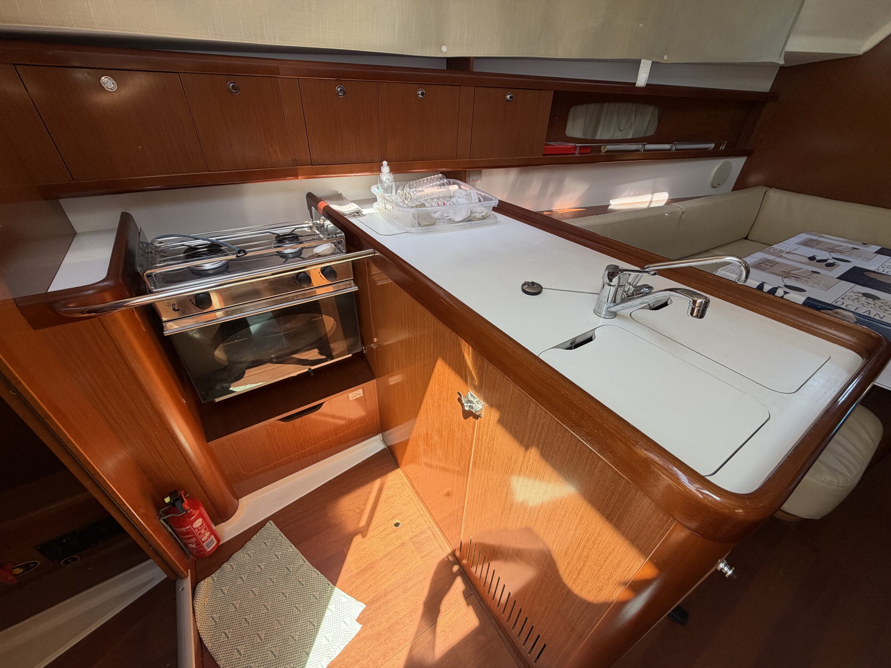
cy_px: 334
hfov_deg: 102.1
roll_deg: -1.9
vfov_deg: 85.7
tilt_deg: -32.4
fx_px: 360
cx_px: 446
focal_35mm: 14
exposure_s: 1/121
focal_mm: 2.22
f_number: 2.2
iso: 64
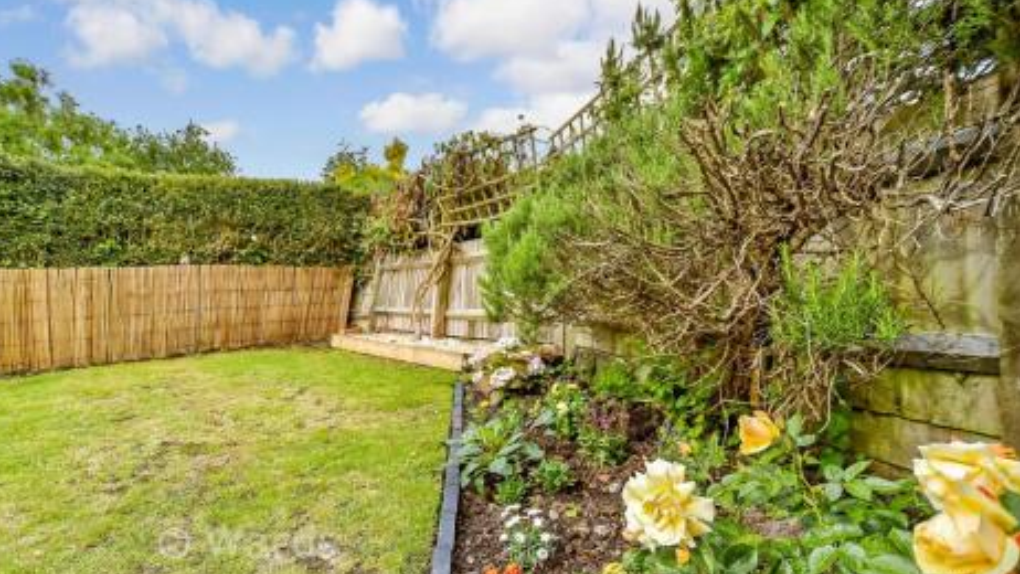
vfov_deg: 42.9
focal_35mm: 27
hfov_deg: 69.8
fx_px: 730
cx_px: 499
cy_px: 301
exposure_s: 1/1600
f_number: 3.5
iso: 160
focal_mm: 17
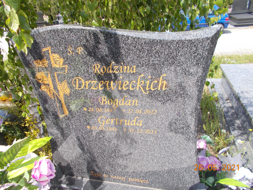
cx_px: 126
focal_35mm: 26
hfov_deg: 67.3
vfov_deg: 53.1
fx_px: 190
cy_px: 95
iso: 80
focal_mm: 4.6
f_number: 3.2
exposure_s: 1/320
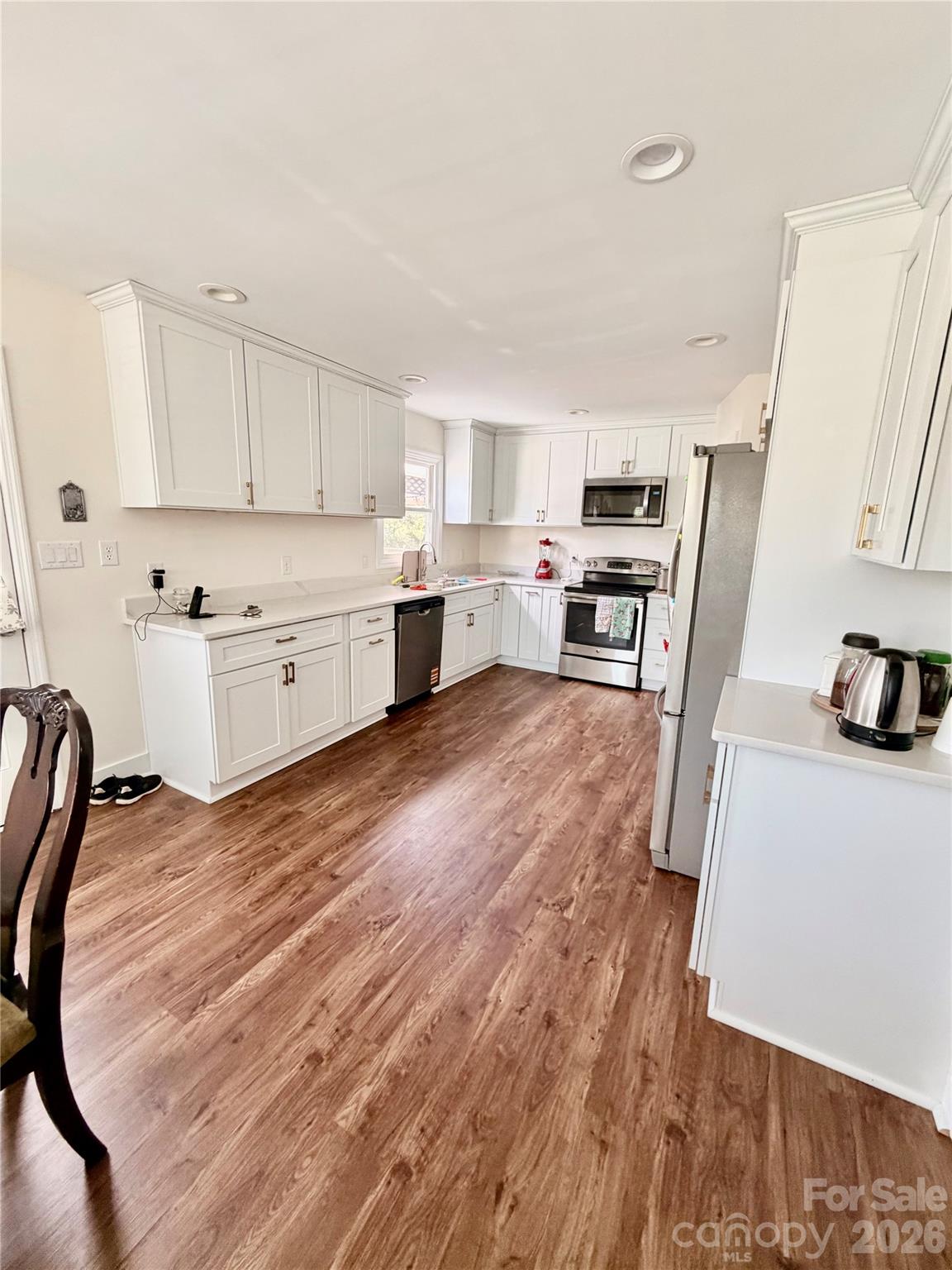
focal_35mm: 14
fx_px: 513
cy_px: 635
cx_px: 476
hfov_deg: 85.7
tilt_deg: -11.6
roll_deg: -3.4
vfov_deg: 102.1
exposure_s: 1/60
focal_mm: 2.22
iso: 200
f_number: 2.2
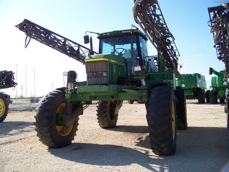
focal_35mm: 36
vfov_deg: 39.7
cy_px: 86
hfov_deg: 51.4
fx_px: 238
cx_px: 114
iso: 67
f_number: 2.8
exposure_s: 1/800
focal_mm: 5.85
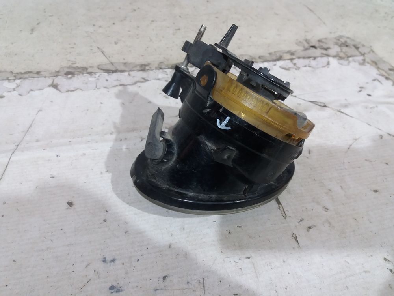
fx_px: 319
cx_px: 197
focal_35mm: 28
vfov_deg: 49.7
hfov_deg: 63.4
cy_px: 148
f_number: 1.9
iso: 160
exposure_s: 1/25
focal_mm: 3.7
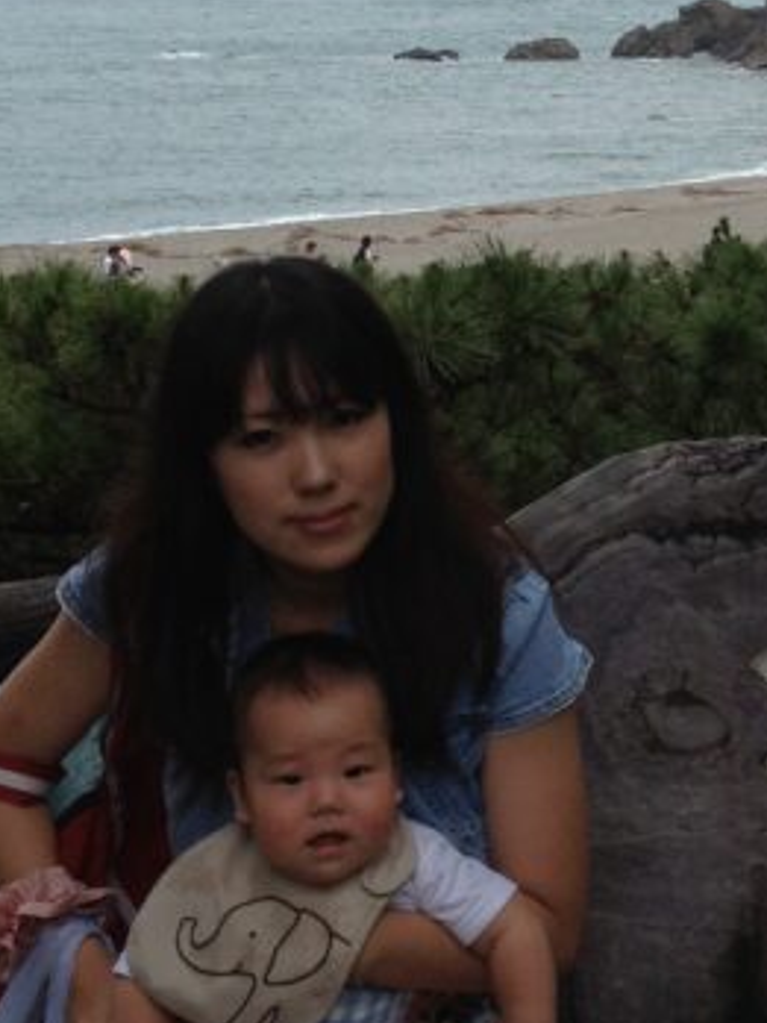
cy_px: 432
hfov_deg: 14.1
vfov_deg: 19.1
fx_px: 3043
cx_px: 835
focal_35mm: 103
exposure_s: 1/1727
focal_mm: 4.28
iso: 64
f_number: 2.4
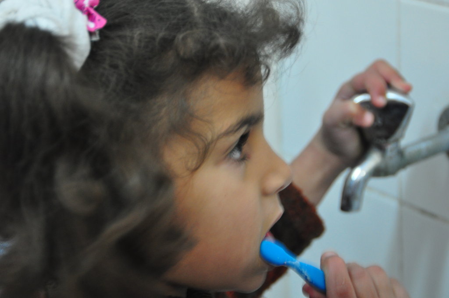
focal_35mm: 112
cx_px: 224
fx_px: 1401
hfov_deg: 18.2
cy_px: 149
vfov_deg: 12.1
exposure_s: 1/13
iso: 800
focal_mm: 75
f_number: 5.3
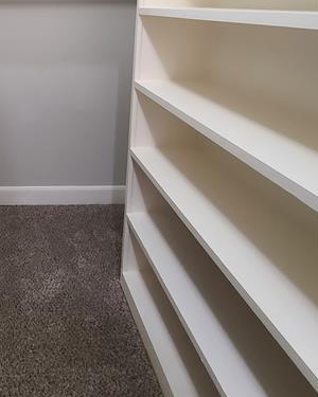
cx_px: 17
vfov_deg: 59.1
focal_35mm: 26
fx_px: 306
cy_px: 61
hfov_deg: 47.7
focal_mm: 2.2
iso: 320
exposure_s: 1/39
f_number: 2.2
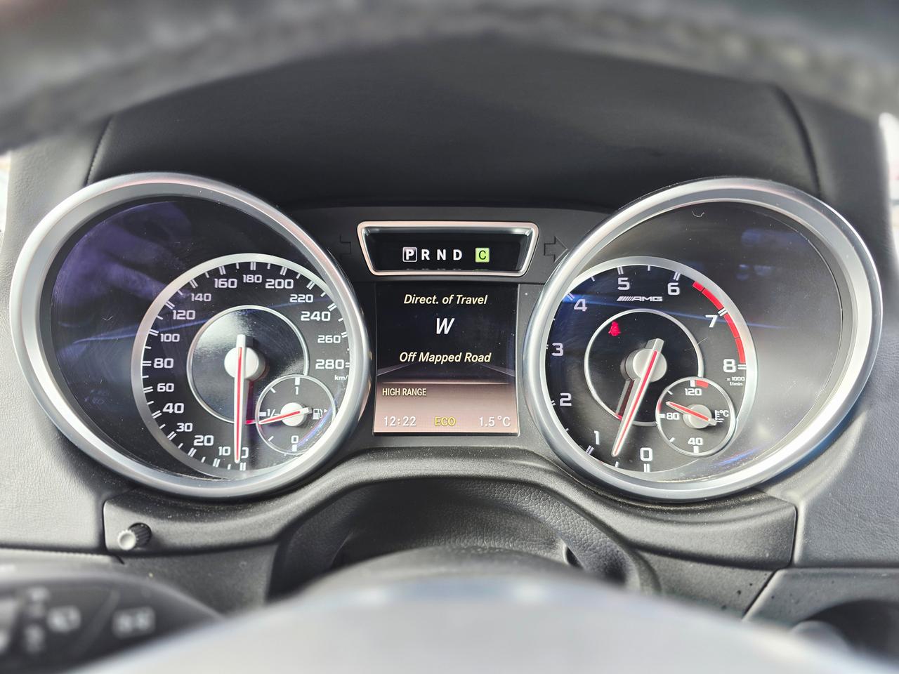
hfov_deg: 73.9
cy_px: 337
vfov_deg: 58.9
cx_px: 450
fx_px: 597
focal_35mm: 23
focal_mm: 6.3
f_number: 1.7
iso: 50
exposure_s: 1/50.3
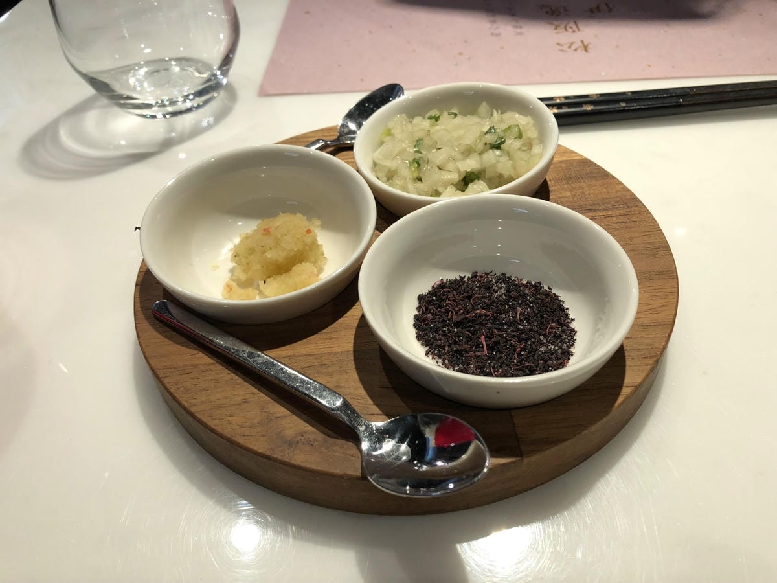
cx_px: 388
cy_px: 292
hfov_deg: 63.4
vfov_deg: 49.7
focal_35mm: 28
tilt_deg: -43.9
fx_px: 628
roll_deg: +3.4
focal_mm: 3.99
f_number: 1.8
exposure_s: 1/30
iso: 40
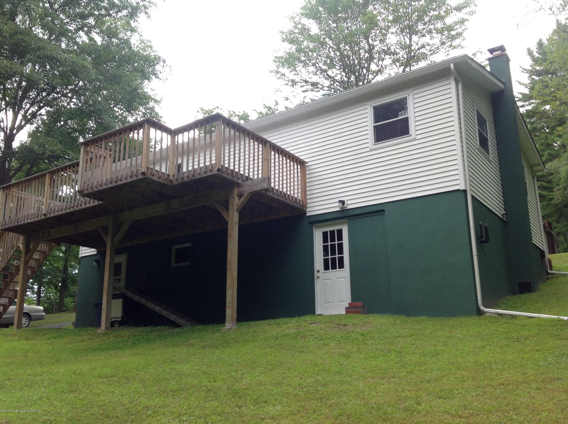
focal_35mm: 35
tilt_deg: +14.4
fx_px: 573
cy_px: 212
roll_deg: -0.3
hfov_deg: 52.7
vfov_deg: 40.6
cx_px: 284
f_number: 2.4
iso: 50
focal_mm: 4.28
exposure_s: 1/128
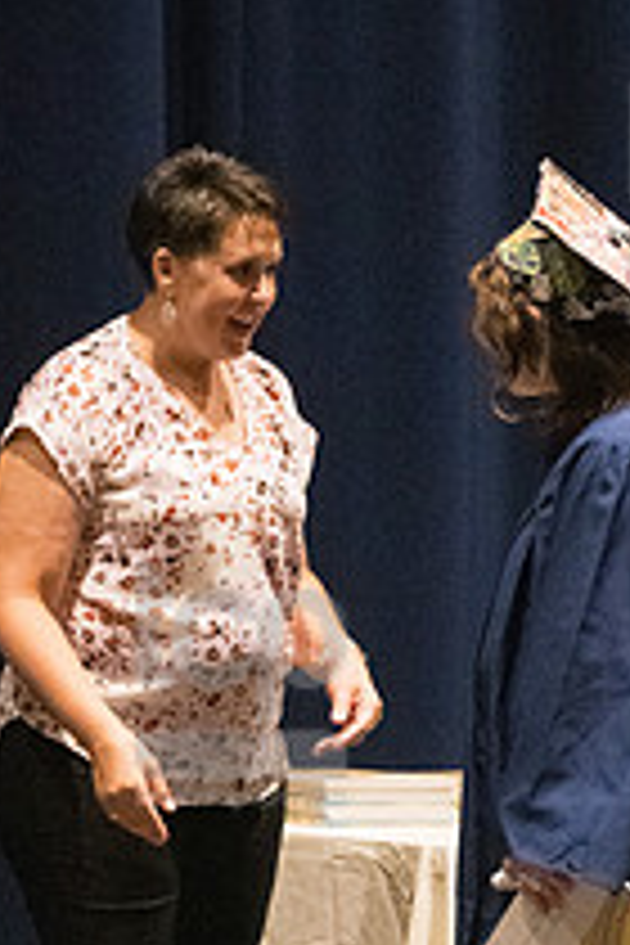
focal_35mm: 482
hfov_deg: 2.9
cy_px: 684
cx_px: 241
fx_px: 12652
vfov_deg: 4.3
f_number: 4.5
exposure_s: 1/250
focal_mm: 150
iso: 8000
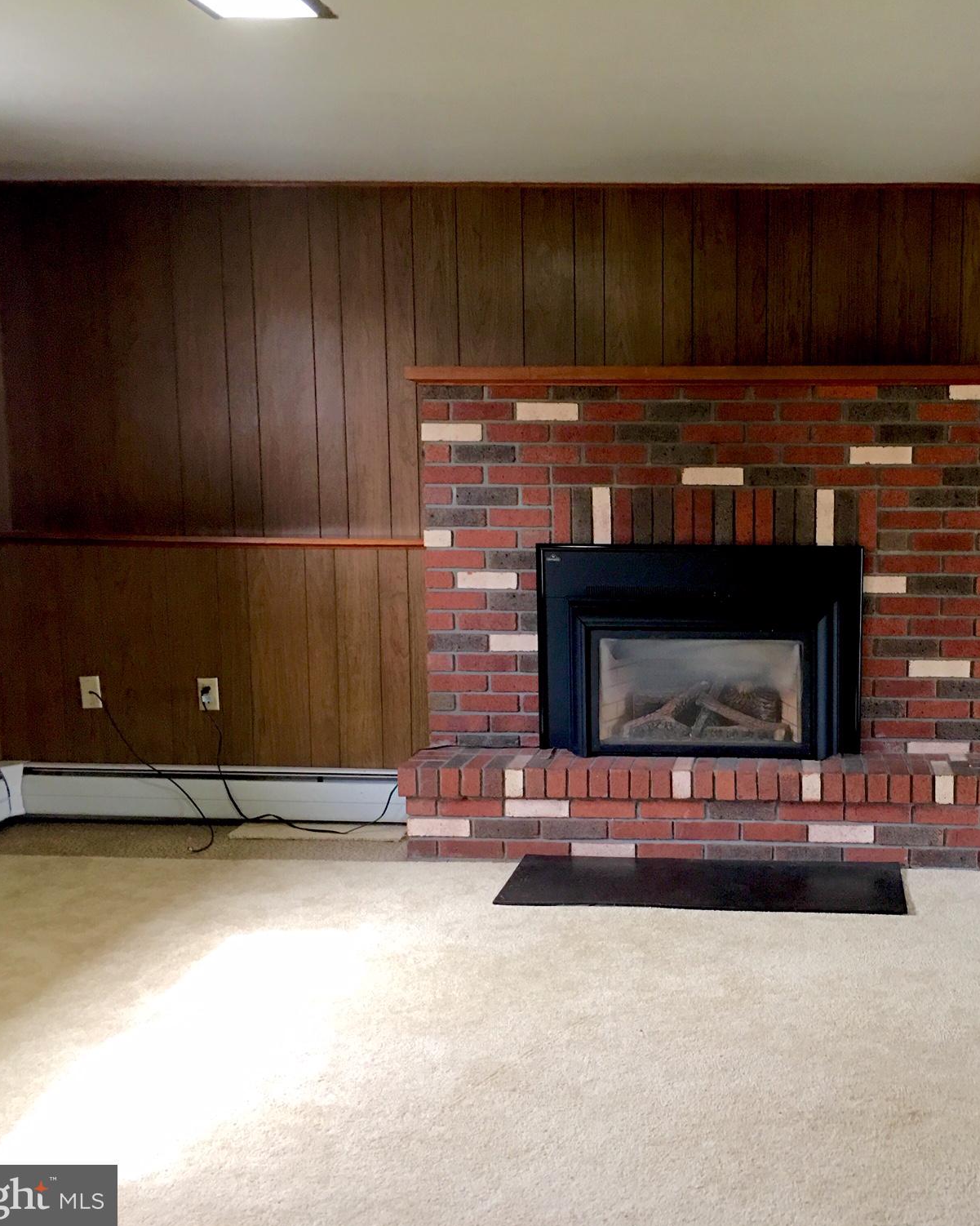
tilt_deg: -7.6
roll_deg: -1.2
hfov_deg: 38.1
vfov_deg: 47.9
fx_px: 1378
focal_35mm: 38
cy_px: 614
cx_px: 739
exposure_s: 1/15
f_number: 2.2
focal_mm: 4.15
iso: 64
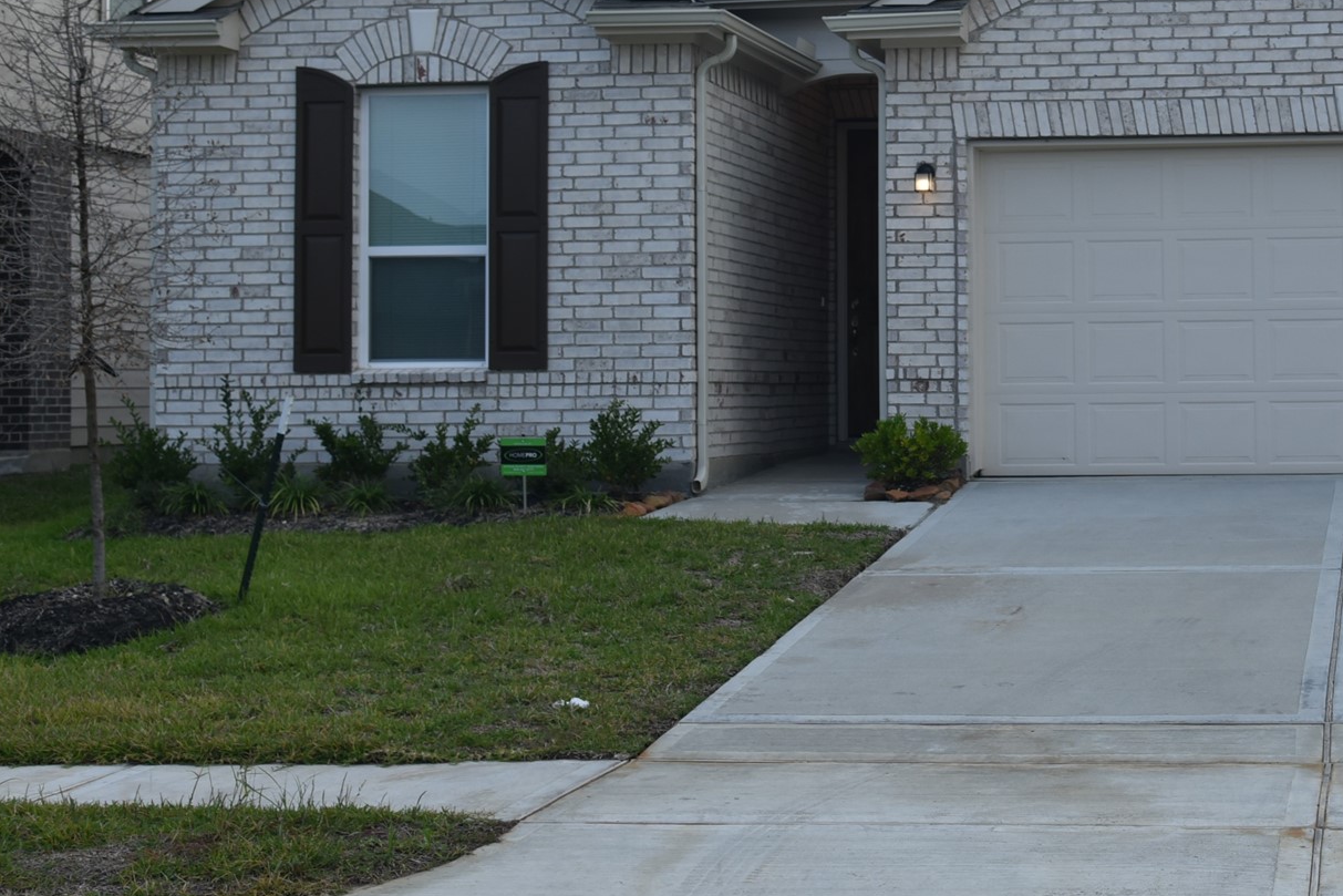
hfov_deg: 28.8
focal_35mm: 68
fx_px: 2537
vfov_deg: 19.9
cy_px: 255
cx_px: 1129
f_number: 5.6
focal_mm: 38
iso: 250
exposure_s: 1/200
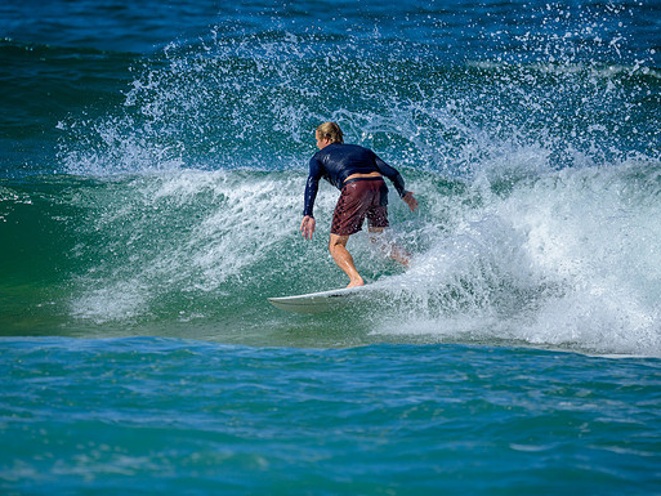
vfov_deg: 1.7
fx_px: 16617
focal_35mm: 870
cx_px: 339
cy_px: 248
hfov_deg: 2.3
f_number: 6.3
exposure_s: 1/2500
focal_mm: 800
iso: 280
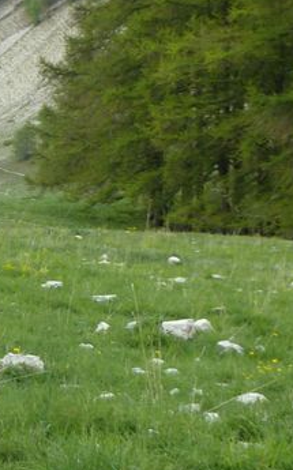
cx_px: -172
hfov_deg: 8.2
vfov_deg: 13.5
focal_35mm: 155
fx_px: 1984
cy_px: 155
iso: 80
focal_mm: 10.3
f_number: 4
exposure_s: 1/100
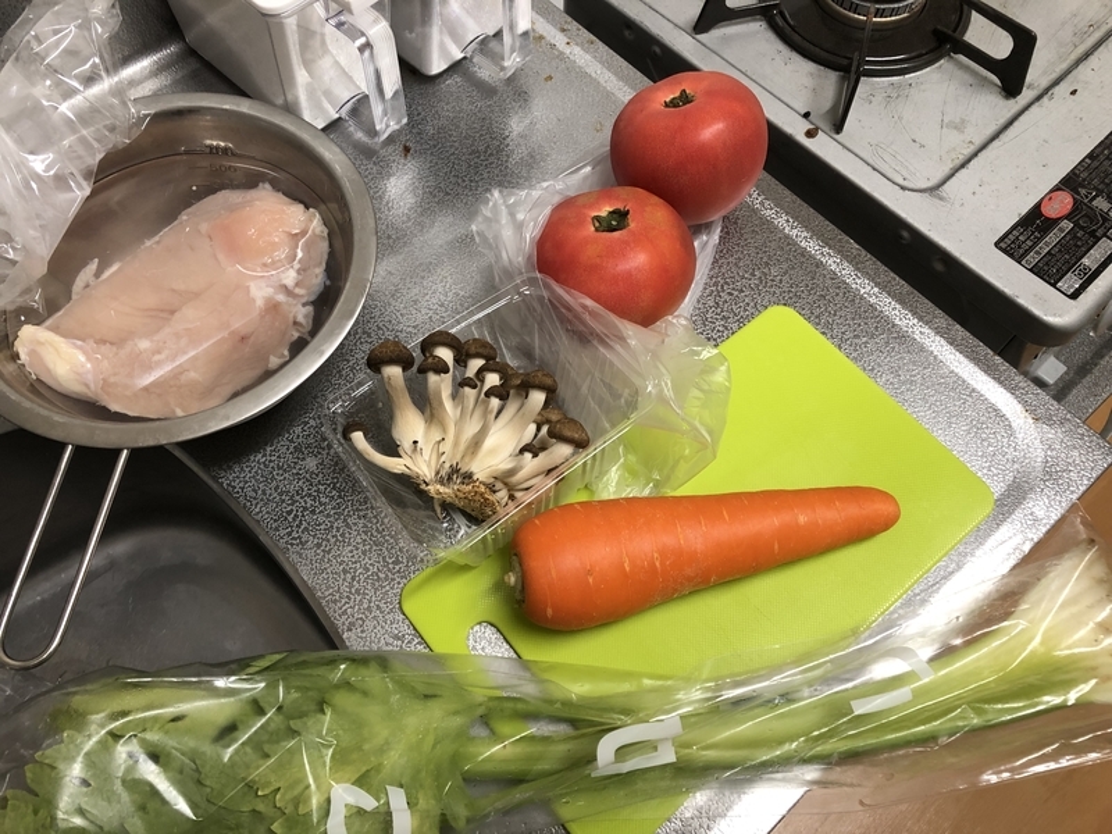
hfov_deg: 63.4
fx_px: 899
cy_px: 417
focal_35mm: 28
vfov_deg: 49.7
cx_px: 556
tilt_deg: -64.1
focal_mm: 3.99
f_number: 1.8
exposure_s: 1/20
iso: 40
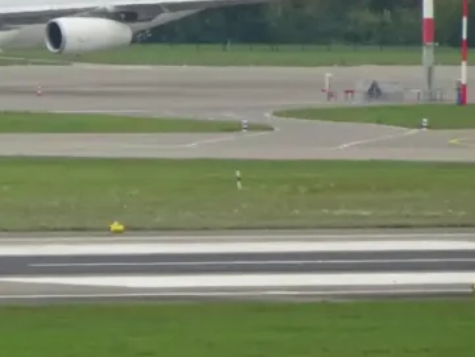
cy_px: 4
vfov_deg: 1.8
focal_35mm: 850
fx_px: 11668
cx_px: -84
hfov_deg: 2.3
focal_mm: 51.19
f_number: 6.3
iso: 100
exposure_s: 1/250
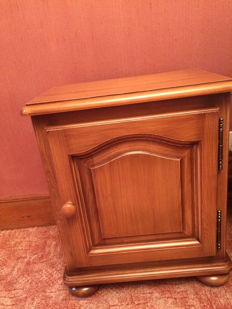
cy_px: 154
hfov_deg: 48.2
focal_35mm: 29
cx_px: 116
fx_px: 259
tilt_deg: -24.2
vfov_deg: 61.7
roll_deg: +6.6
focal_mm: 4.15
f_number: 2.2
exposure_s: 1/17
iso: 400
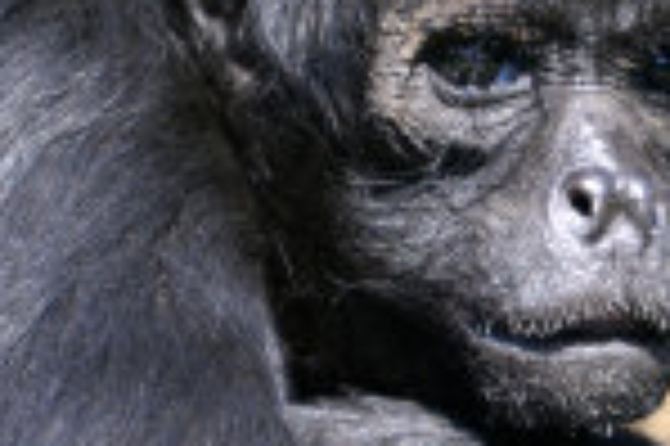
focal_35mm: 1645
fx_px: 30581
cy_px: 423
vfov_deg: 0.8
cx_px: 436
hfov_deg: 1.3
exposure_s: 1/500
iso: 640
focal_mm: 400
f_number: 5.6
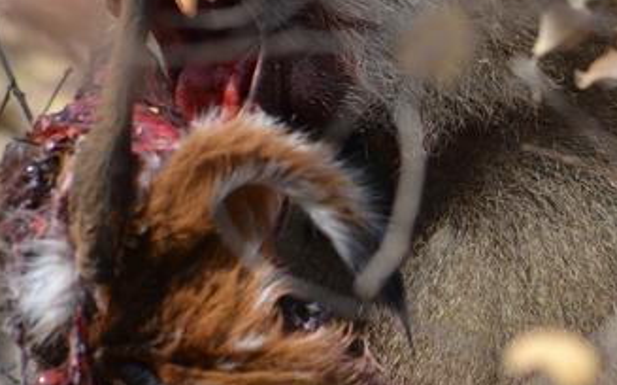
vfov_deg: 1.9
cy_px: 199
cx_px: 379
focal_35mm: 687
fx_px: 11546
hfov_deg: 3.1
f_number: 5.6
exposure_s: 1/500
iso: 200
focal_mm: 210
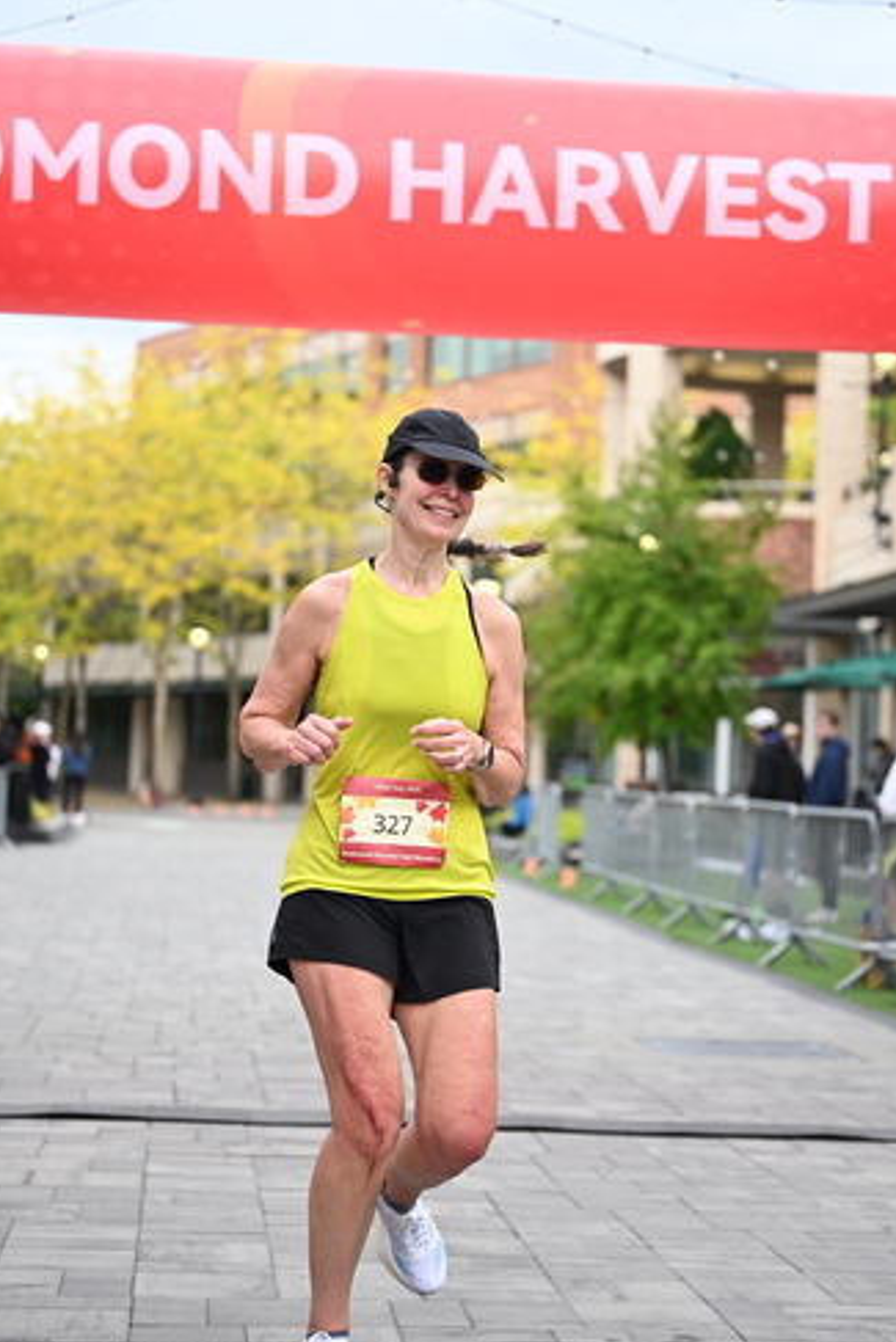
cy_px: 645
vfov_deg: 25.7
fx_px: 2947
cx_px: 484
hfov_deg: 17.3
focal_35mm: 79
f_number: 2.8
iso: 640
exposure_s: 1/1600
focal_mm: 70
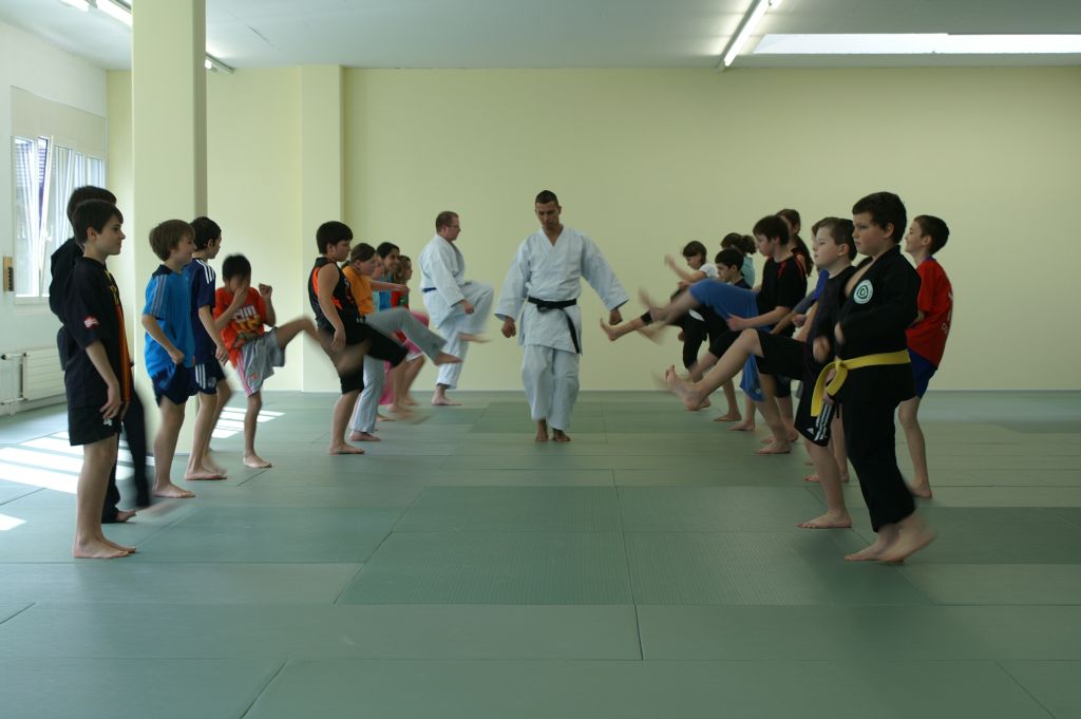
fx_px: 2025
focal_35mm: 68
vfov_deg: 20.1
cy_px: 360
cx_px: 540
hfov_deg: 29.9
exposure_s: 1/30
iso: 125
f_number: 5.6
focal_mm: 45
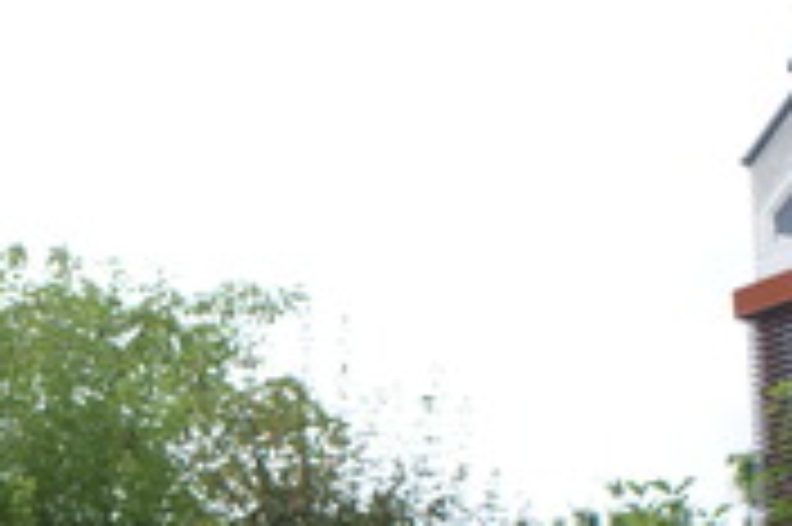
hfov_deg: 20.9
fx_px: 2022
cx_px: -126
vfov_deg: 14.1
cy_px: 737
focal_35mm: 92
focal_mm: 20
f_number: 5.6
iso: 100
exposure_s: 1/200
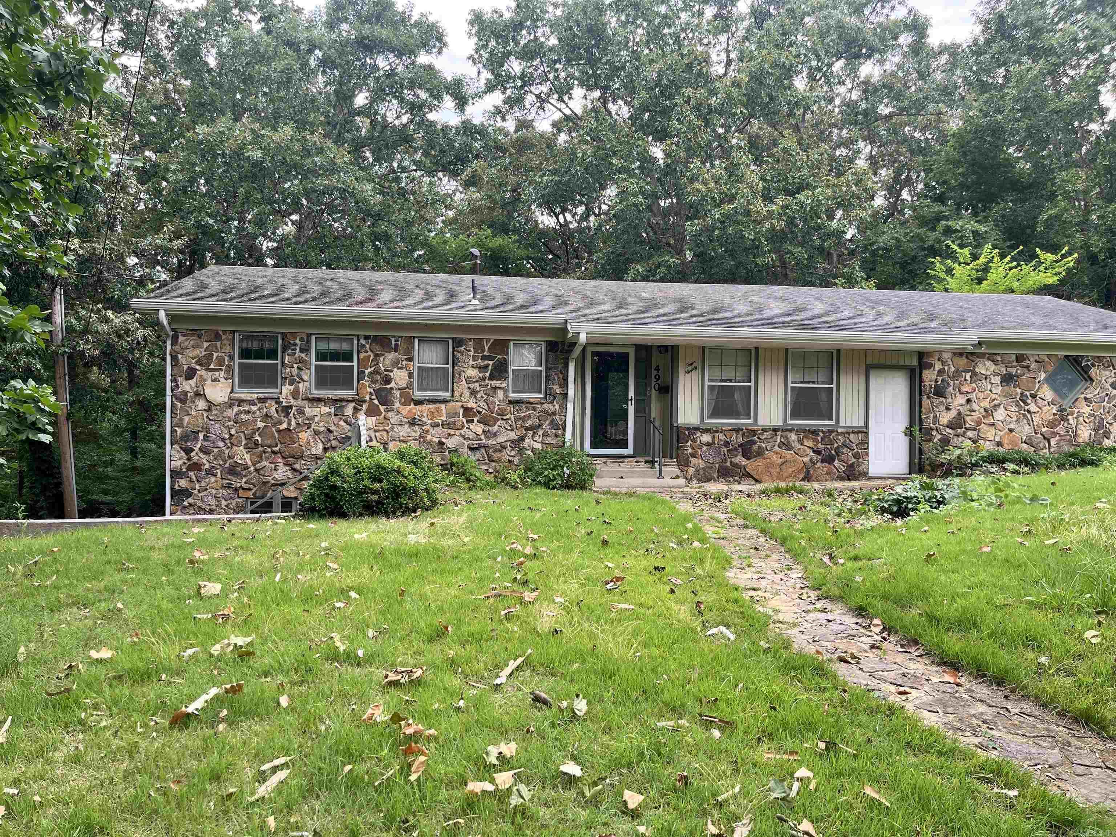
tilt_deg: -1.4
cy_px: 418
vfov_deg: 53.1
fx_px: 838
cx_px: 558
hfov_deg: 67.3
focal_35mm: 26
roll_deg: -1.0
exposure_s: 1/558
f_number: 1.6
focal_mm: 5.1
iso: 50
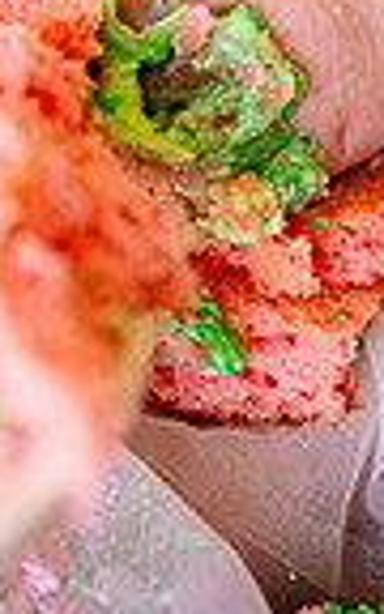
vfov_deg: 7.7
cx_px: 115
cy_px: -192
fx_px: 4538
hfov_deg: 4.8
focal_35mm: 271
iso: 250
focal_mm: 85
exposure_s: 1/200
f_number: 2.2
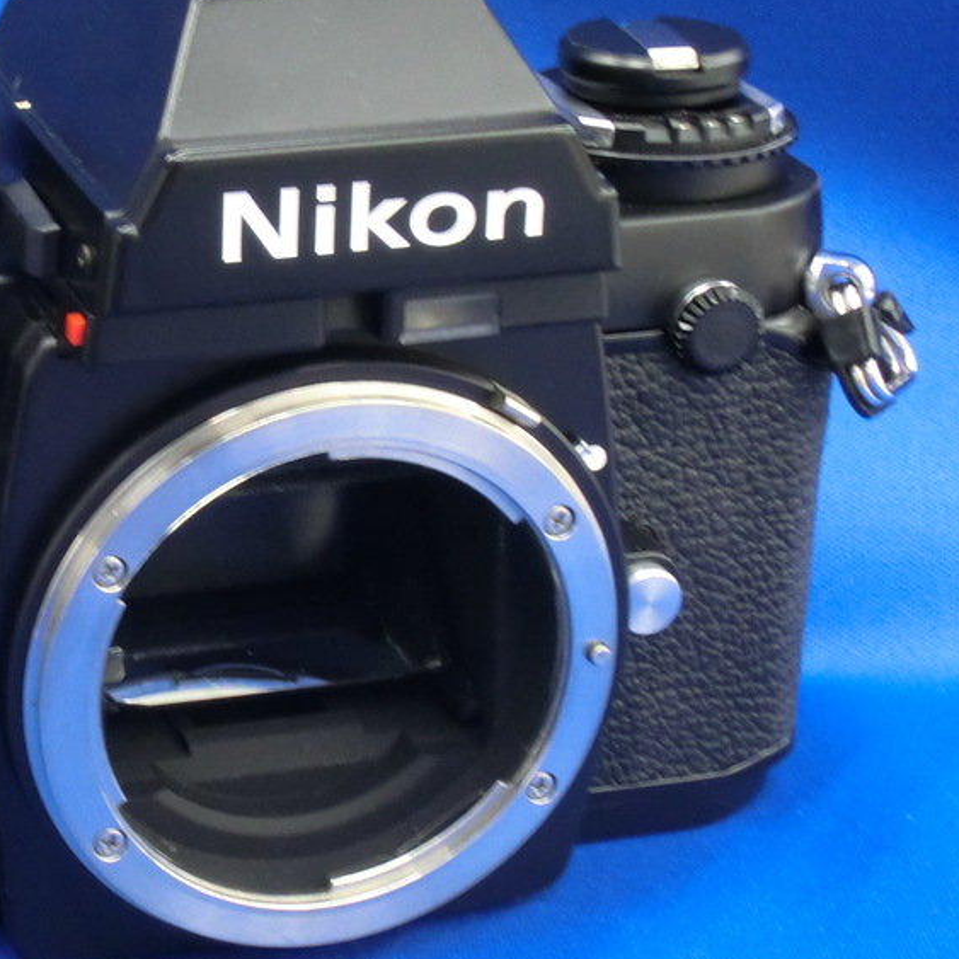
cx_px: 51
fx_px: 3009
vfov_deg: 18.1
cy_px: 429
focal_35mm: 96
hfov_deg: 17.8
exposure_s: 1/8
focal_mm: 9.09
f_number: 11.1
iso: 800
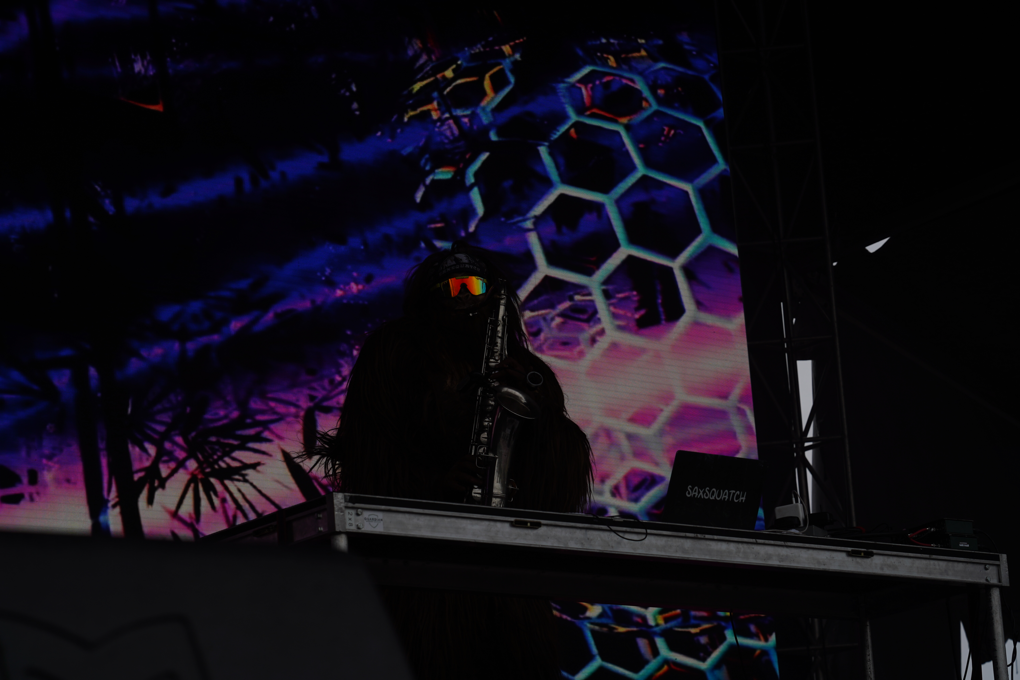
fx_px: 2975
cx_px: 510
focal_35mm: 105
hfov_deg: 19.5
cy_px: 340
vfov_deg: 13.0
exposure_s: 1/400
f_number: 7.1
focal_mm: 105
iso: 100
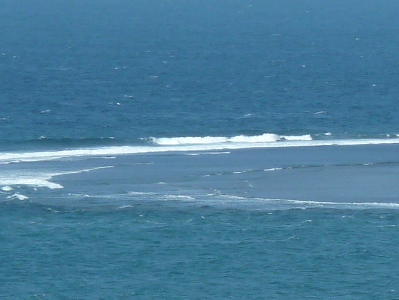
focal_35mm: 547
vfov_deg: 2.7
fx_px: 6307
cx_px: 598
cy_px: 91
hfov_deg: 3.6
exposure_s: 1/500
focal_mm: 19.5
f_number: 5
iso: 80
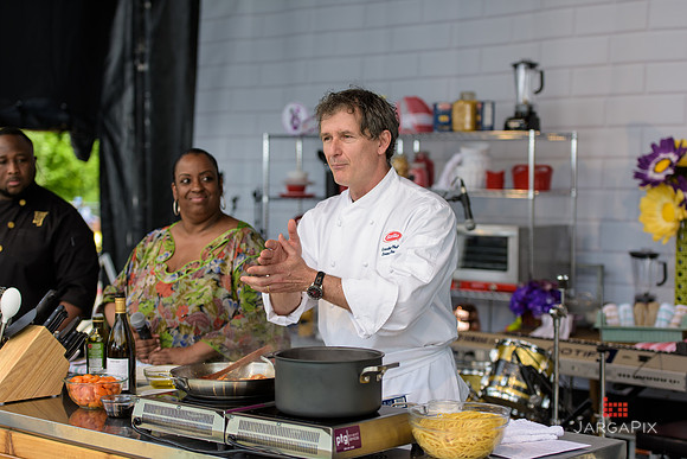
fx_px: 1336
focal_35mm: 70
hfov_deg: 28.8
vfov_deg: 19.5
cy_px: 230
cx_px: 344
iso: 250
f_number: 3.2
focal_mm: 70
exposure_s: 1/1000
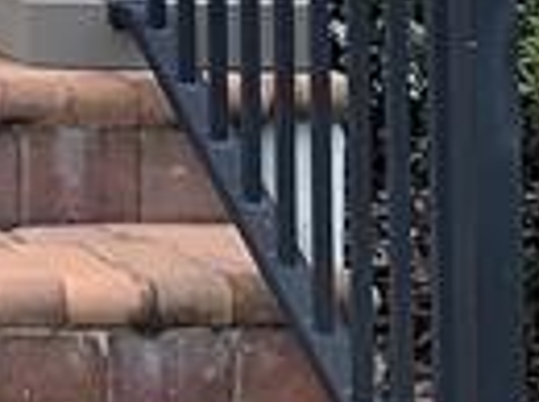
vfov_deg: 6.9
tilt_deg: +3.9
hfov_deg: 8.6
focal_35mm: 205
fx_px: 3186
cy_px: -539
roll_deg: +0.1
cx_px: -850
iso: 25
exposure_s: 1/422
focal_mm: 4.25
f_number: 1.8
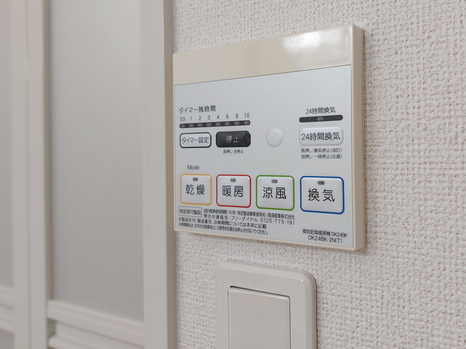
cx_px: 272
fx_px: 417
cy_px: 152
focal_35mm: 31
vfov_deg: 45.3
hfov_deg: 58.0
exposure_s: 1/24
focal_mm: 5.23
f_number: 1.8
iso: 50
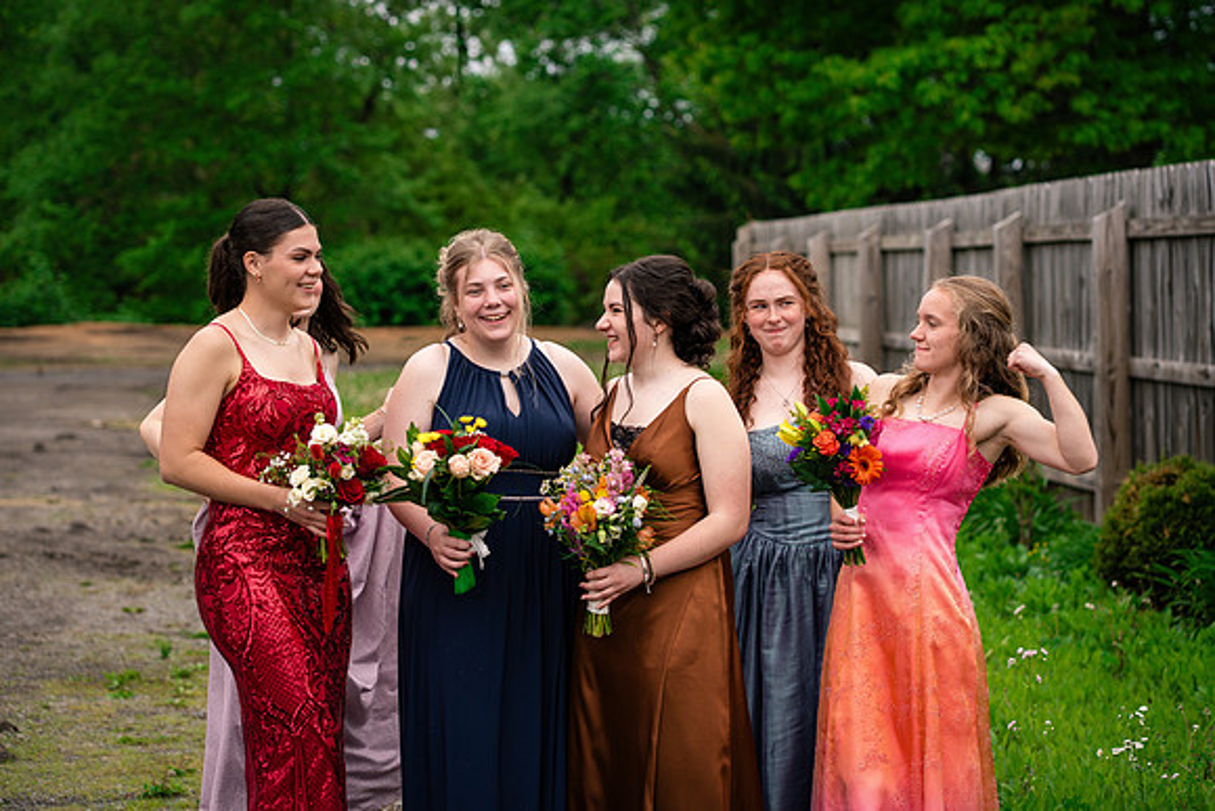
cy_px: 367
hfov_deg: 20.8
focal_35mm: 98
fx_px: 3308
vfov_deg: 14.0
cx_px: 603
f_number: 3.5
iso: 400
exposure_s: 1/1000
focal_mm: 85
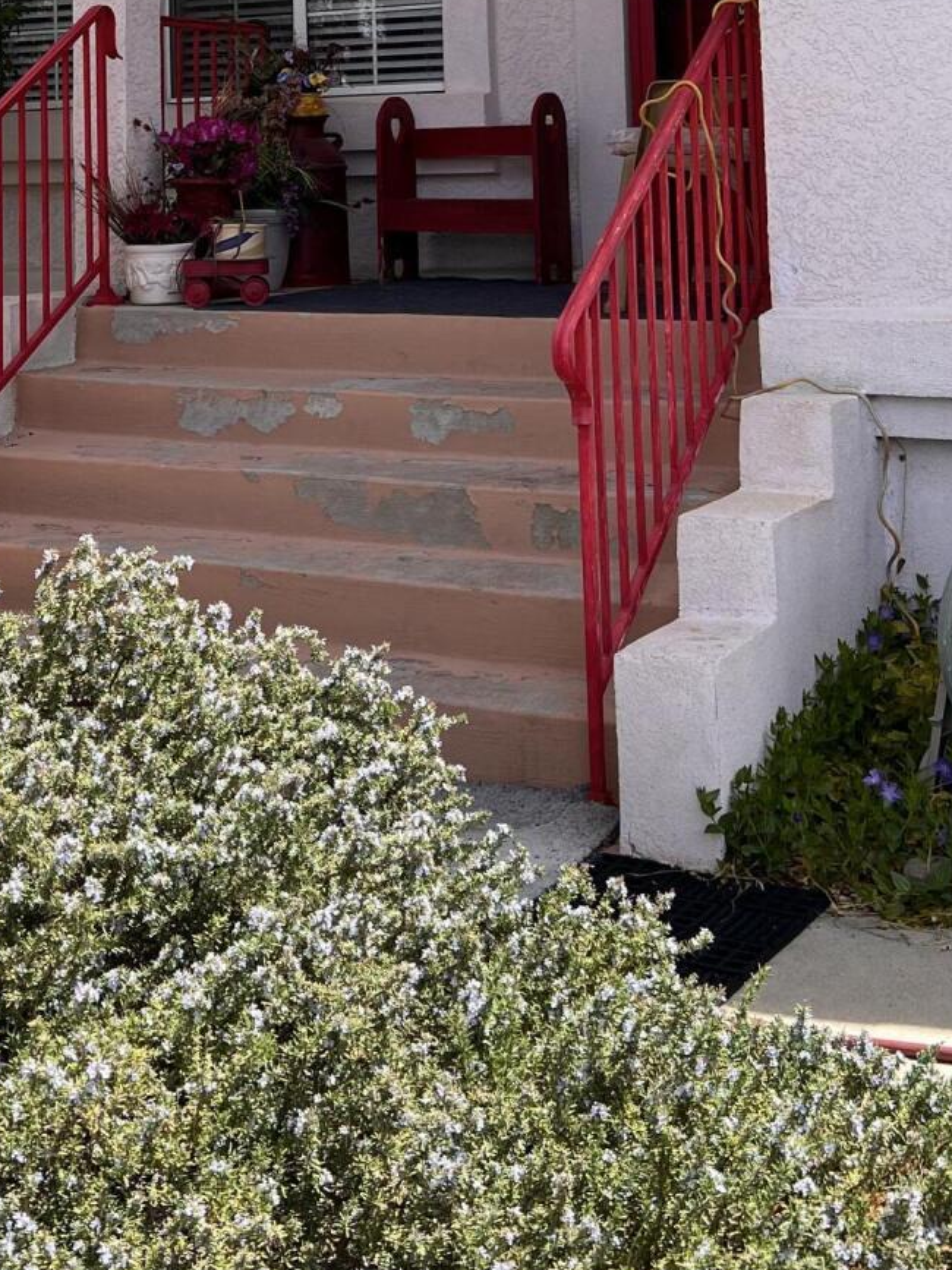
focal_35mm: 60
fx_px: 2201
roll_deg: +0.9
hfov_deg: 24.1
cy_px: 15
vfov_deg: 30.1
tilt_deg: +4.4
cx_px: 214
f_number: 1.5
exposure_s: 1/1724
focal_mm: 5.7
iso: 50
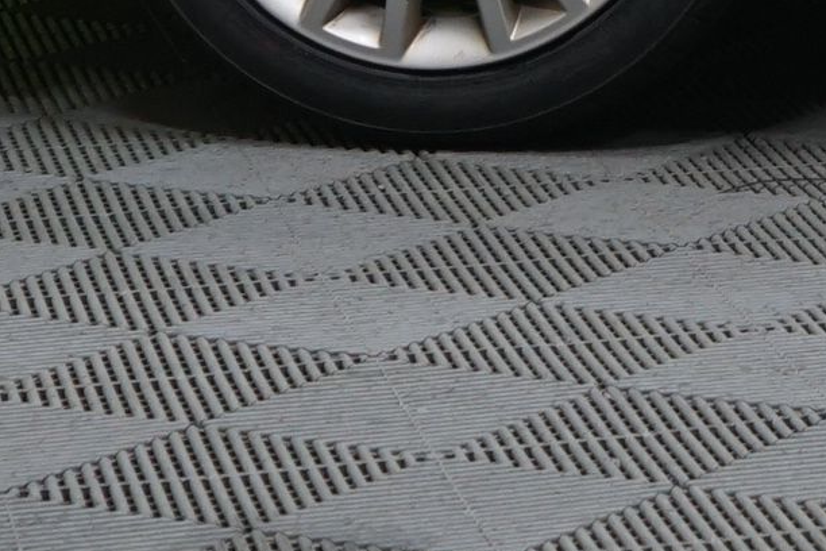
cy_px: -844
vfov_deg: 5.8
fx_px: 5162
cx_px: 2007
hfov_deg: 8.4
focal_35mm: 225
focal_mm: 35
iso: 800
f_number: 5.6
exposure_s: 1/25
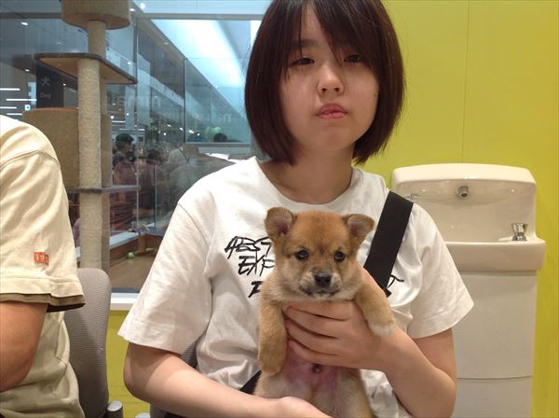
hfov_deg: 52.7
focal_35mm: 35
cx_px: 280
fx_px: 564
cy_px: 209
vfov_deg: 40.6
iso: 64
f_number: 2.4
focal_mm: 4.28
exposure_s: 1/60
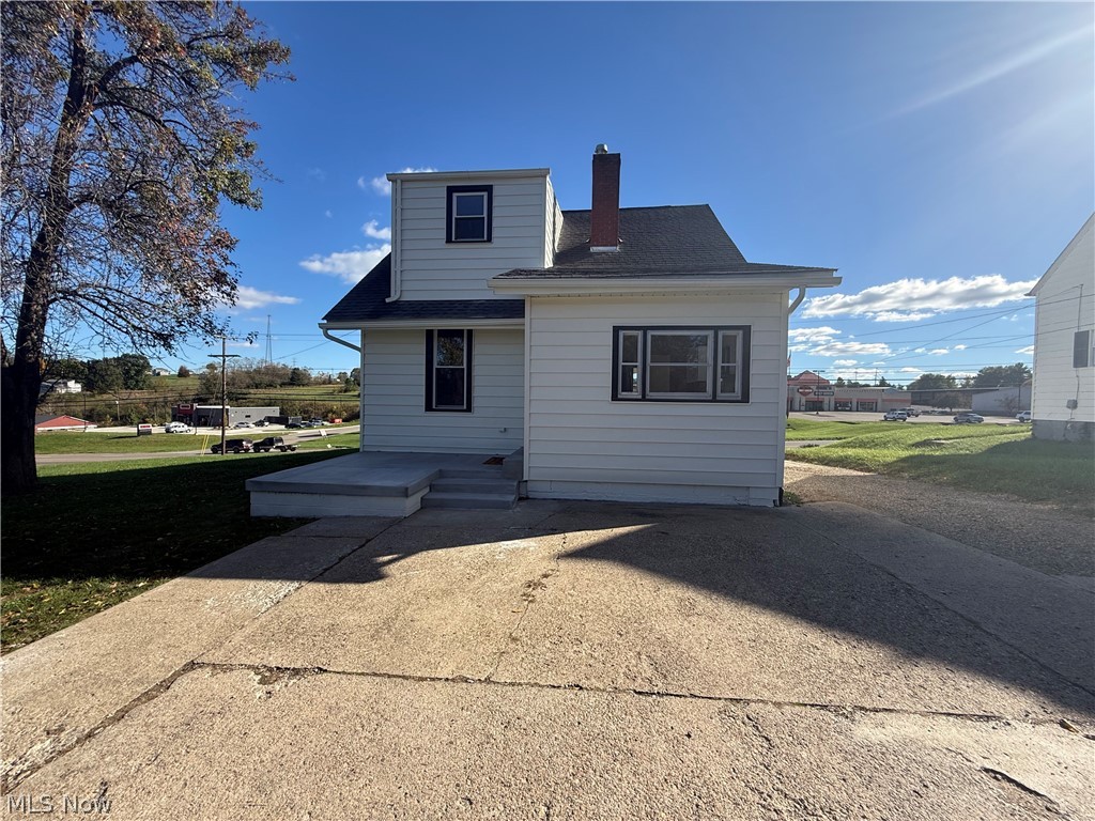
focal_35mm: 14
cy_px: 410
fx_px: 443
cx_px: 548
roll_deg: -0.8
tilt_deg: -0.3
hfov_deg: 102.1
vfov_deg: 85.7
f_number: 2.2
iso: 50
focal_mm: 2.22
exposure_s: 1/928
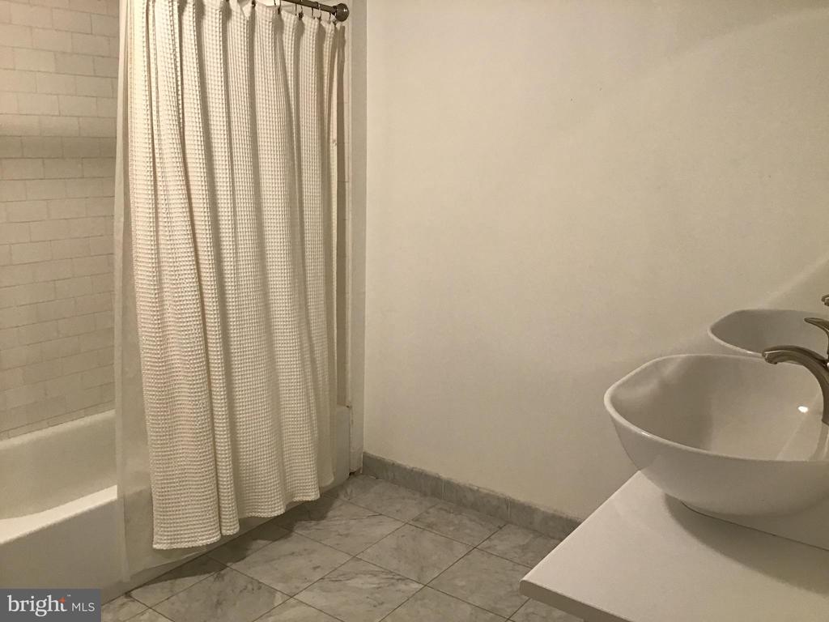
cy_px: 311
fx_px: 742
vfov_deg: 45.4
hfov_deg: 58.4
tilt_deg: -11.5
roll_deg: -1.1
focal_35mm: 31
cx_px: 414
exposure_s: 1/33
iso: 125
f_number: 2.4
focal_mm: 3.3
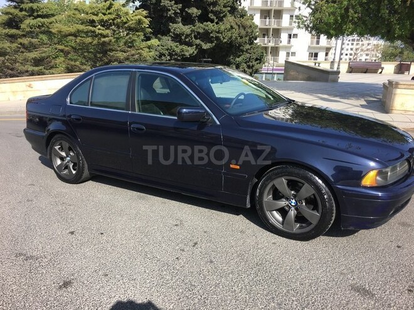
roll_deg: -1.7
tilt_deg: -17.4
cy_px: 155
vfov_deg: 48.2
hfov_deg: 61.7
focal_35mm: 29
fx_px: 347
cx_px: 207
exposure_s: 1/712
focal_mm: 4.15
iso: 25
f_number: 2.2
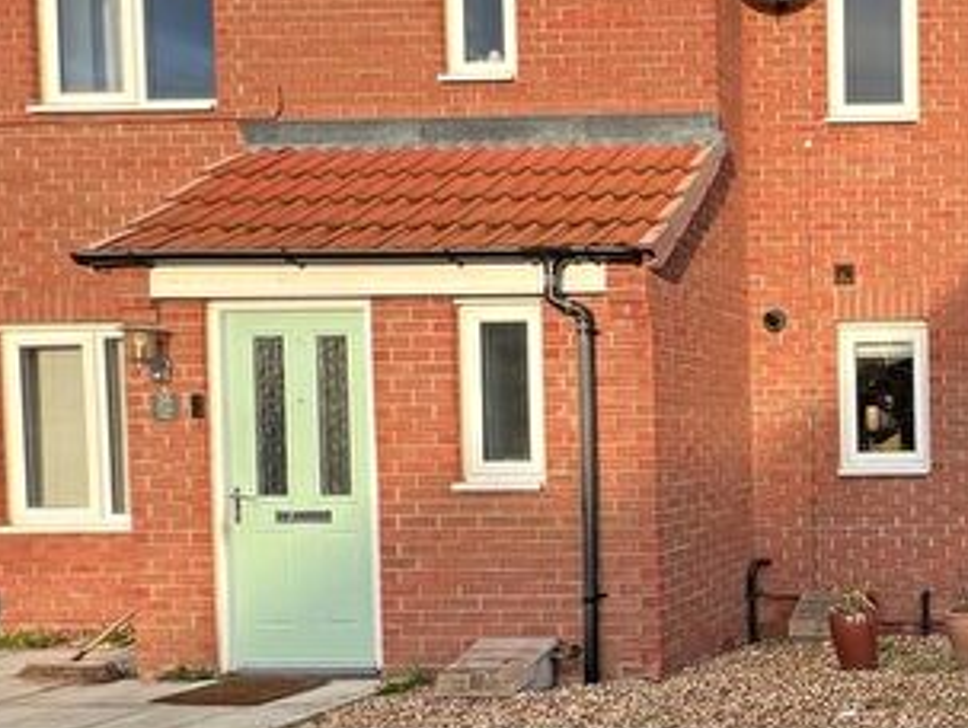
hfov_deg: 44.0
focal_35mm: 30
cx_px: 1093
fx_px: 840
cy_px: 452
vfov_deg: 46.5
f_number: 1.8
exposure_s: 1/256
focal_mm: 1.57
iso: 32
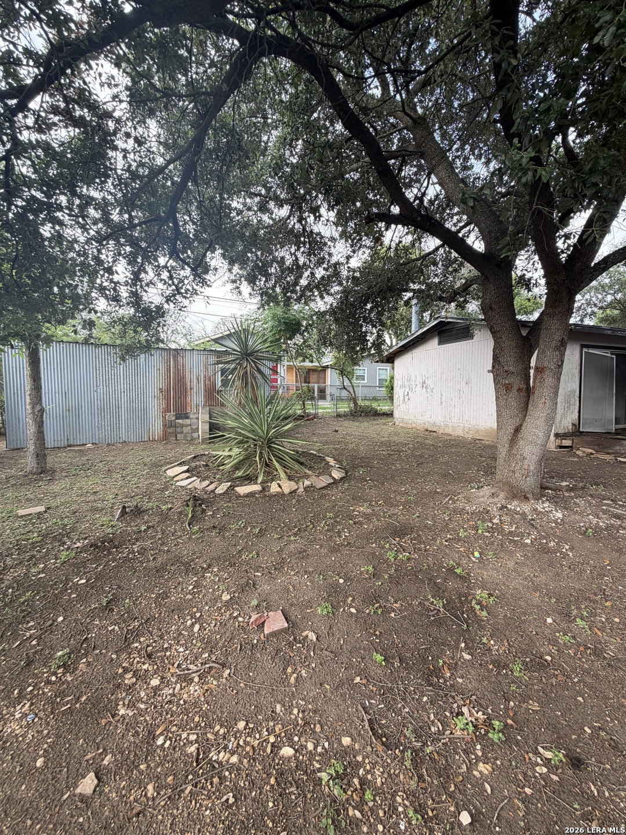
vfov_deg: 102.1
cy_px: 418
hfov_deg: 85.7
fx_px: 338
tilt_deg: -3.4
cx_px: 313
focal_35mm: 14
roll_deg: -0.4
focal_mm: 2.22
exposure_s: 1/126
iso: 64
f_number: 2.2
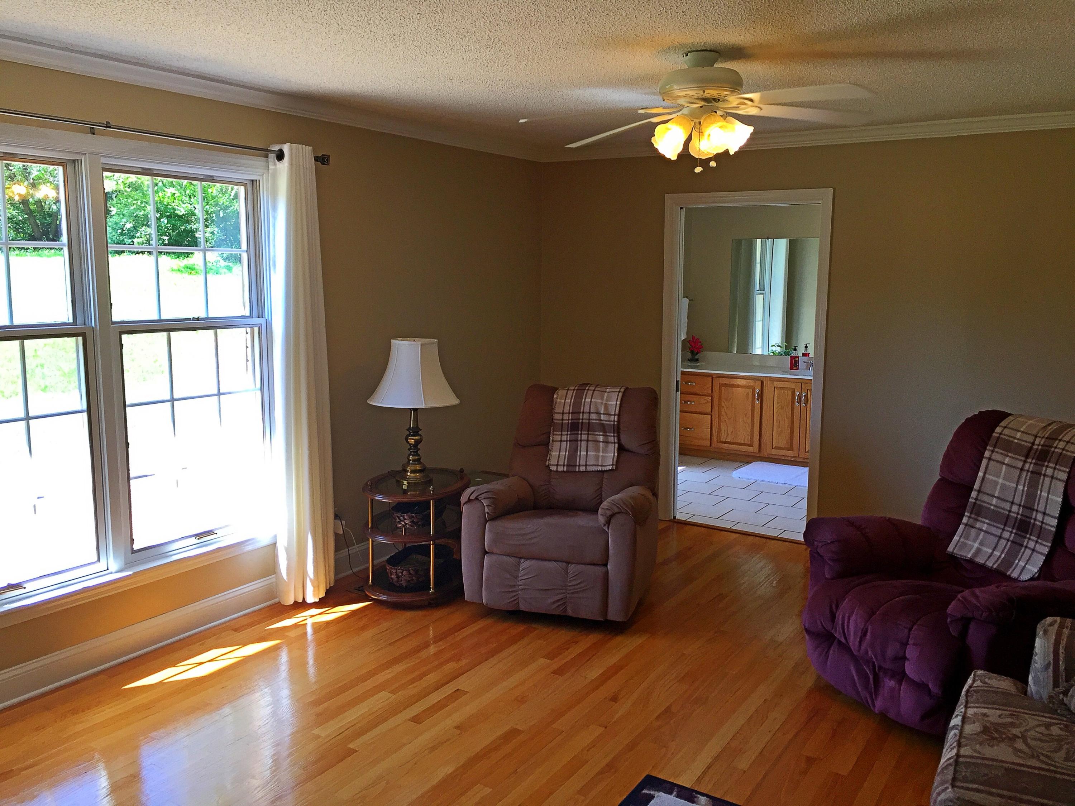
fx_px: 901
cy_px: 403
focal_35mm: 29
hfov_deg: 61.7
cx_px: 538
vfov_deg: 48.2
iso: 50
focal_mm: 4.15
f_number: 2.2
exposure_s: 1/120
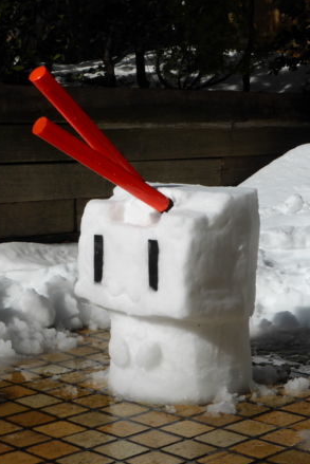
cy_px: 226
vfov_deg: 27.0
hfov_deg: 18.2
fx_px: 968
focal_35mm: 75
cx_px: 145
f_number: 4.9
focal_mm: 11.7
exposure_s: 1/1600
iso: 100
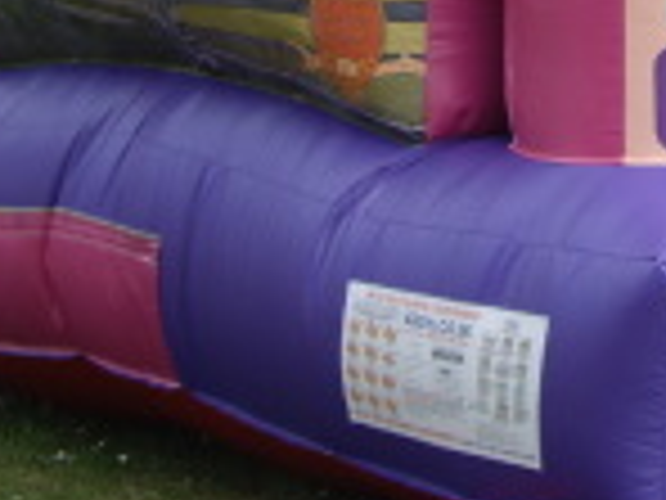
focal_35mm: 159
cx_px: 864
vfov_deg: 9.0
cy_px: -302
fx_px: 3059
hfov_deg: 12.1
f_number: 3.1
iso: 64
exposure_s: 1/160
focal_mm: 9.6
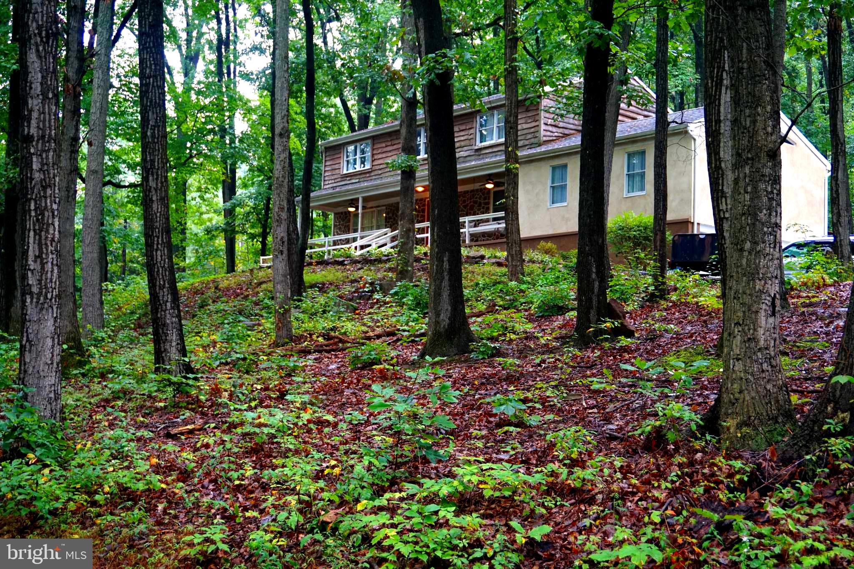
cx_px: 427
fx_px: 1103
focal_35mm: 46
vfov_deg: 28.9
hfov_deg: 42.3
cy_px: 284
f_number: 5
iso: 800
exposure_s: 1/160
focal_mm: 31
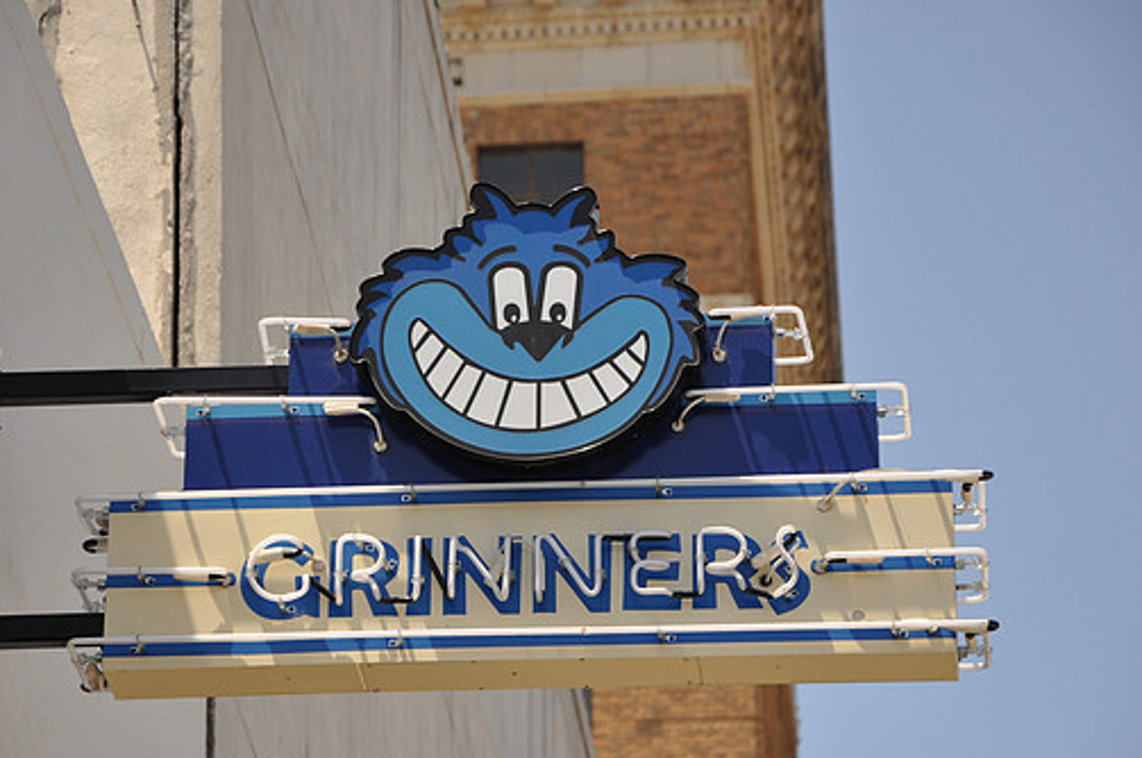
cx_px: 563
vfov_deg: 7.5
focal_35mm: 182
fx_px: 5753
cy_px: 410
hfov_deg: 11.3
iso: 280
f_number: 5.6
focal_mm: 105
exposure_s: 1/500
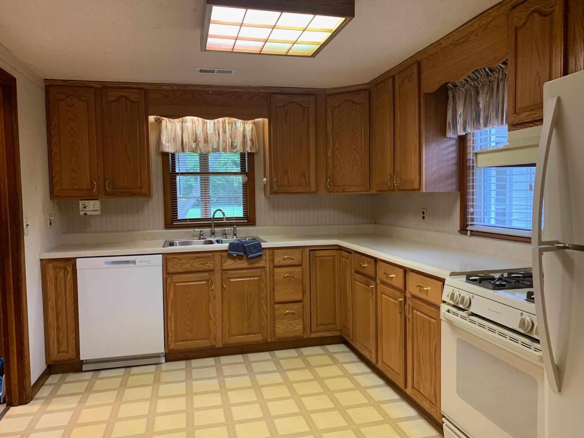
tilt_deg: -2.7
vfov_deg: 53.1
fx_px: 439
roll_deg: +1.2
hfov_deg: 67.3
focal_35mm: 26
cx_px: 292
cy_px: 219
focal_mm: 4.25
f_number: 1.8
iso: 250
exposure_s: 1/60
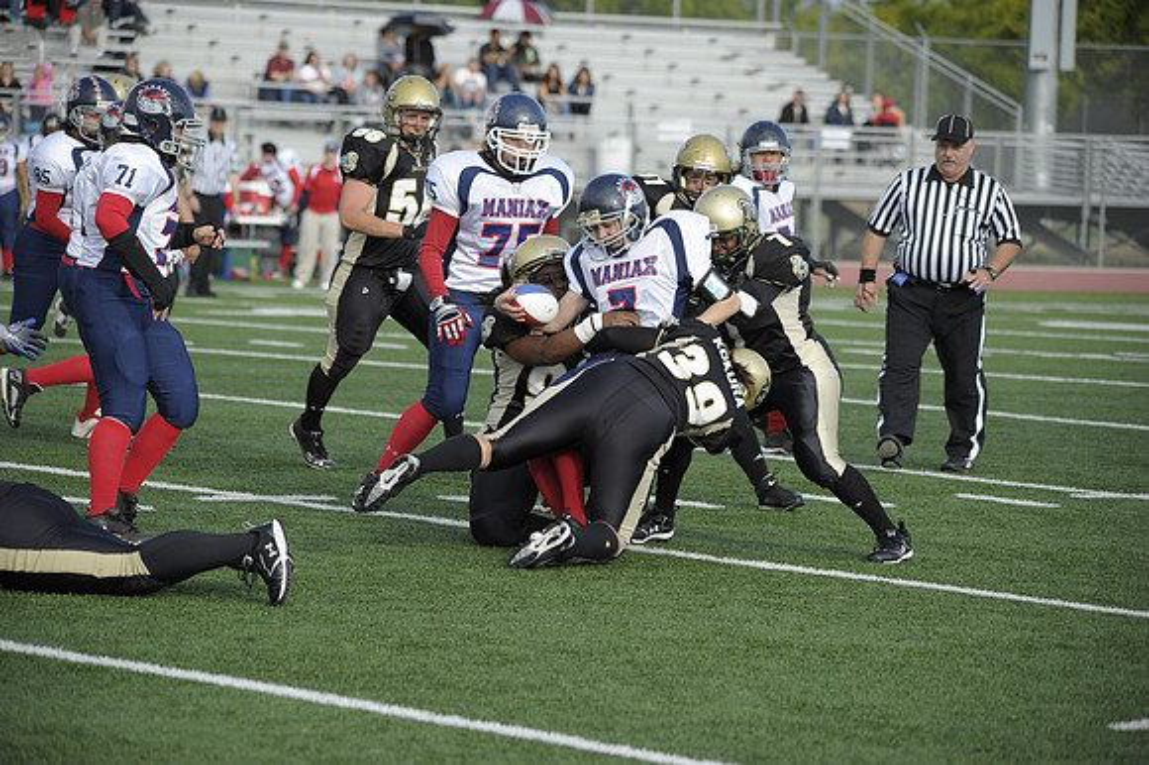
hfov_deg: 10.3
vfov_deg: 6.9
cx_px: 574
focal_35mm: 200
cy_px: 382
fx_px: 6379
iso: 400
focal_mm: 200
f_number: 5.3
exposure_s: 1/1000
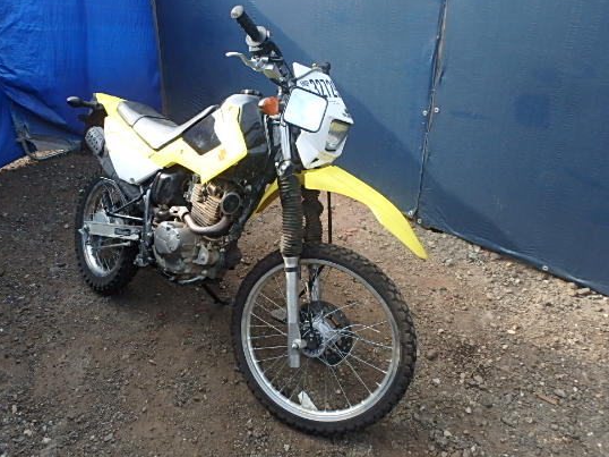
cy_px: 204
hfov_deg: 69.1
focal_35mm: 25
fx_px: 440
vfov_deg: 54.7
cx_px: 265
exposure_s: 1/320
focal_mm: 3.7
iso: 125
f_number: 3.5
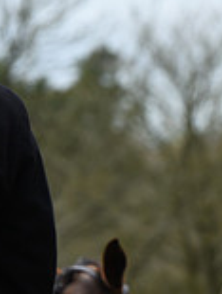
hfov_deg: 2.8
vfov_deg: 3.7
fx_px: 4582
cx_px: 476
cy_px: 163
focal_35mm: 538
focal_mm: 150
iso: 320
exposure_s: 1/800
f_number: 5.6
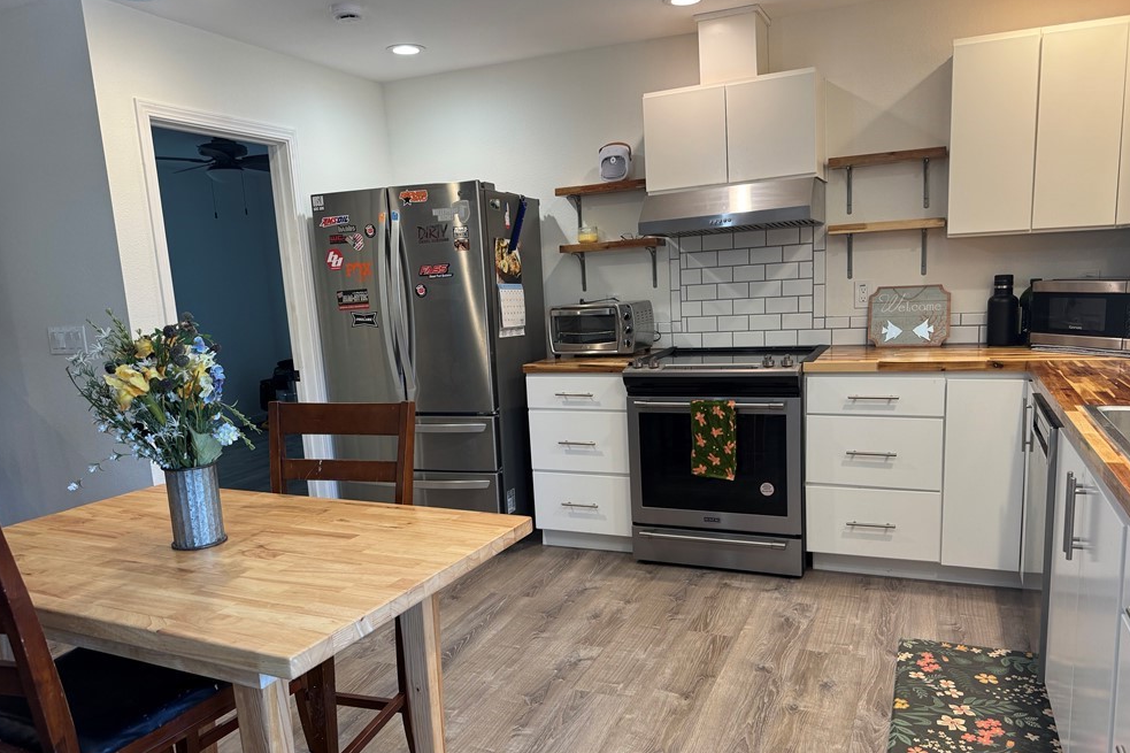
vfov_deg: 49.4
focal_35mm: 26
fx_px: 816
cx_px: 581
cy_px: 431
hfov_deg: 69.4
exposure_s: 1/120
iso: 160
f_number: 1.78
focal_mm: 6.76
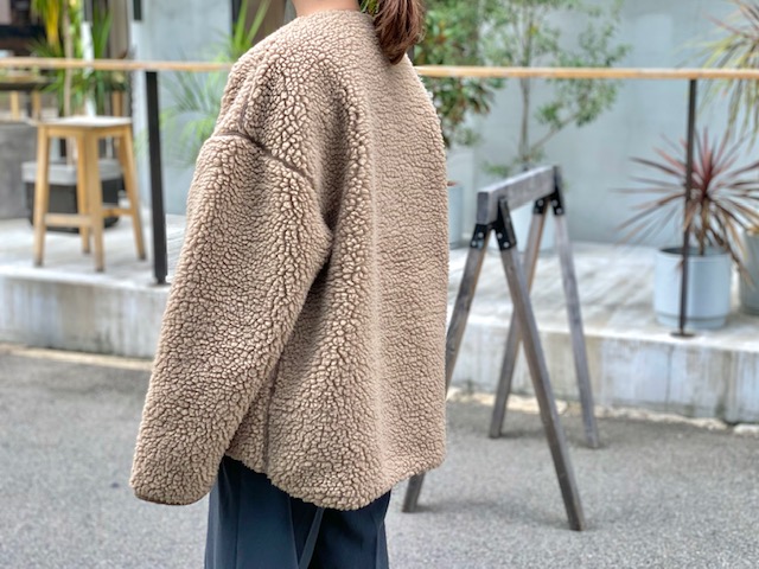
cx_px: 380
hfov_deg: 36.8
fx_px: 1140
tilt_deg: -10.3
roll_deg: -0.8
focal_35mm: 52
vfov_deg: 28.0
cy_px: 284
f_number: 2
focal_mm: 6
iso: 20
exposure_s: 1/122
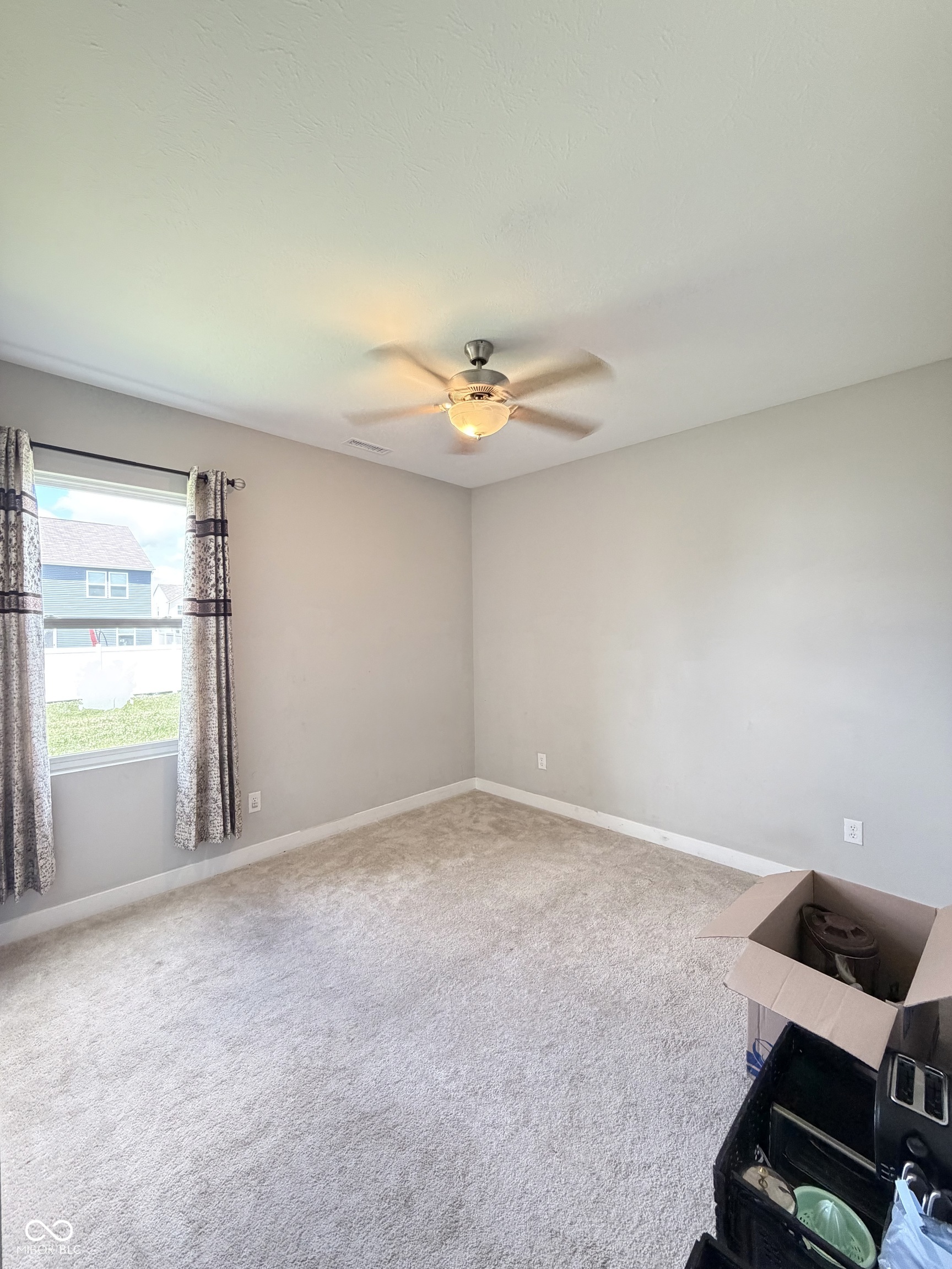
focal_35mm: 14
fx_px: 513
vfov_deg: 102.1
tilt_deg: -1.0
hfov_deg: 85.7
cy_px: 634
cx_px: 476
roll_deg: +0.4
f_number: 2.2
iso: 400
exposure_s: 1/60
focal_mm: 2.22
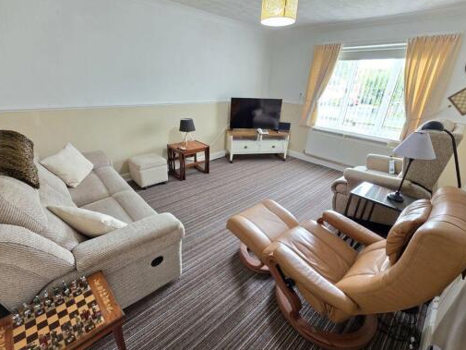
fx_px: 202
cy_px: 173
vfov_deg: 81.8
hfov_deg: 98.1
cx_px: 228
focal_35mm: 15
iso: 400
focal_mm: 2.2
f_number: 1.9
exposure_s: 1/50
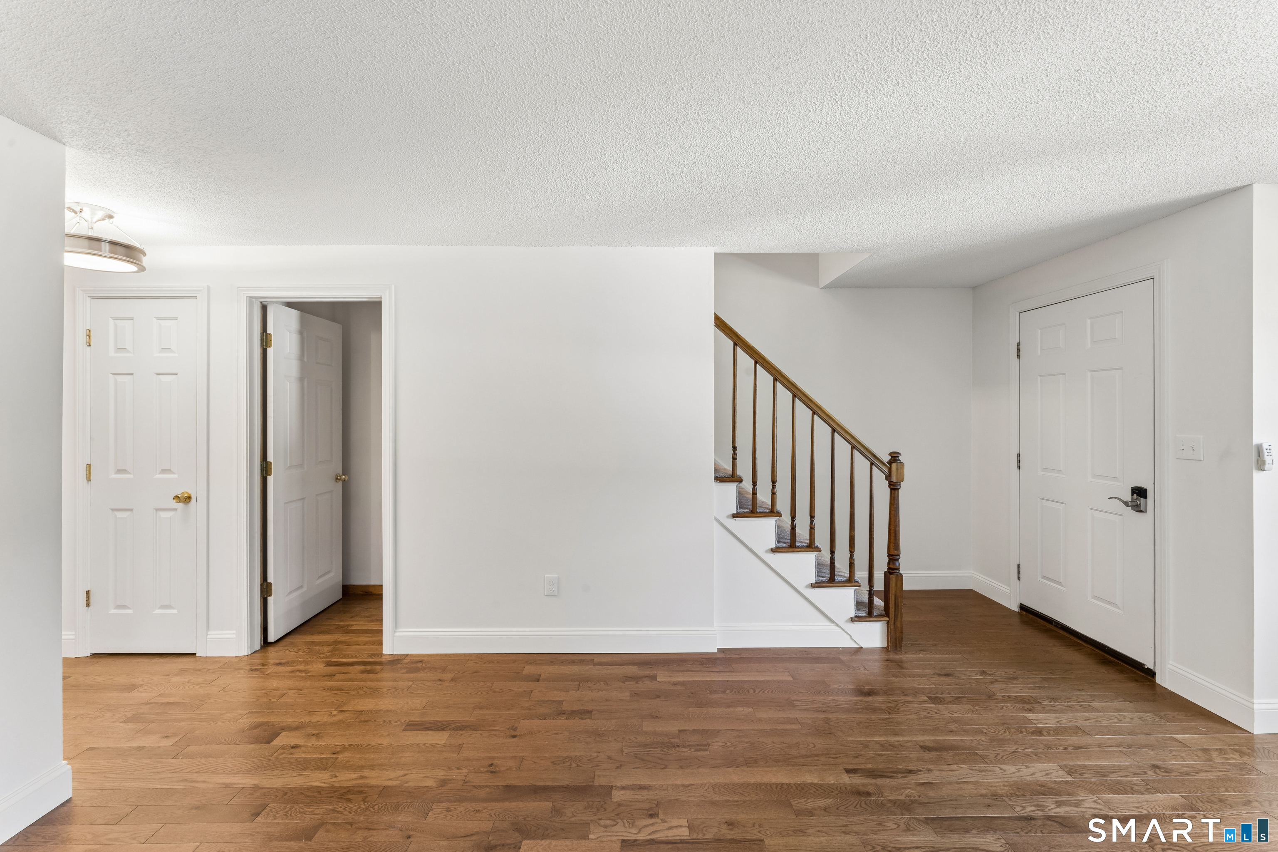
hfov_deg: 104.3
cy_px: 426
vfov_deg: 81.2
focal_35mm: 14
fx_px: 497
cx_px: 639
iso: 400
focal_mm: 14
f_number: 13
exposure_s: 1/4
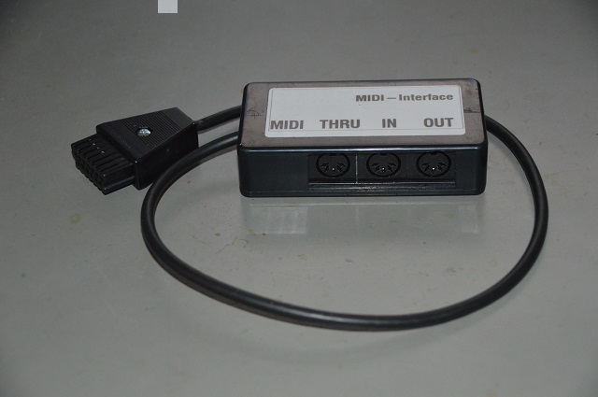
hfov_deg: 26.0
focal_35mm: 78
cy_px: 198
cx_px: 299
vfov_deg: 17.4
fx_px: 1294
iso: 1800
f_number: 4.8
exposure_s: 1/60
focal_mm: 52
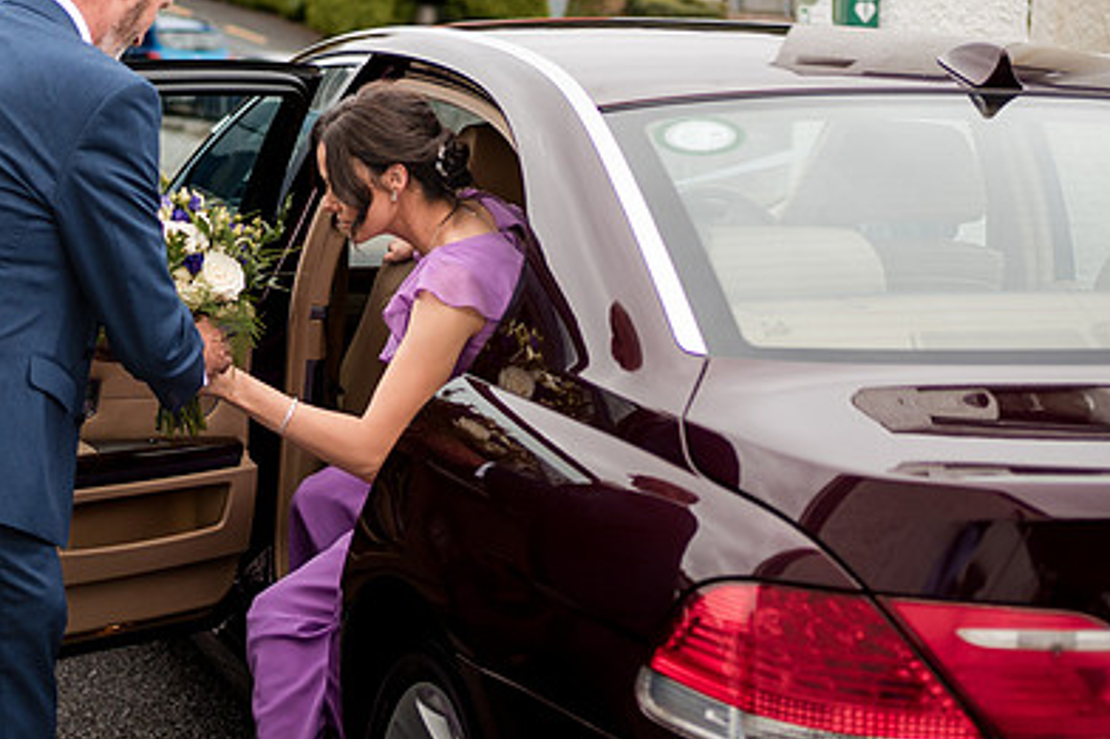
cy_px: 251
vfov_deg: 17.7
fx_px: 2373
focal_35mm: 77
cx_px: 405
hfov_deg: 26.2
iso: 100
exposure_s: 1/1250
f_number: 1.8
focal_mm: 35
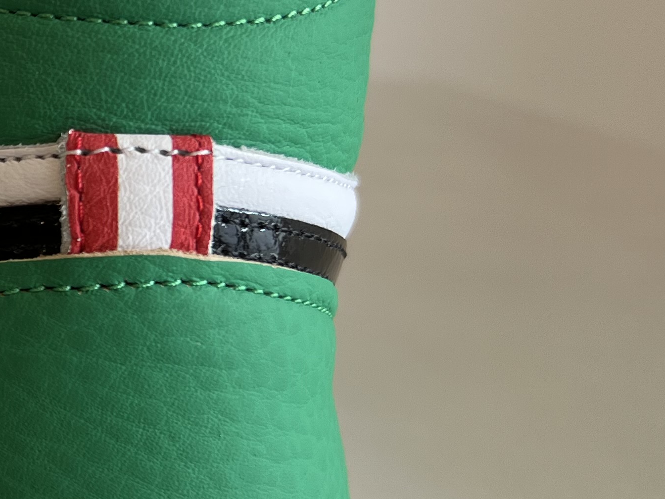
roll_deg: -0.7
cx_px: -232
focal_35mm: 78
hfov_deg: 22.1
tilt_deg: -15.3
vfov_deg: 18.9
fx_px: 1498
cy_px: 255
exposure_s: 1/121
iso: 40
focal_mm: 5.7
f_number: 1.5
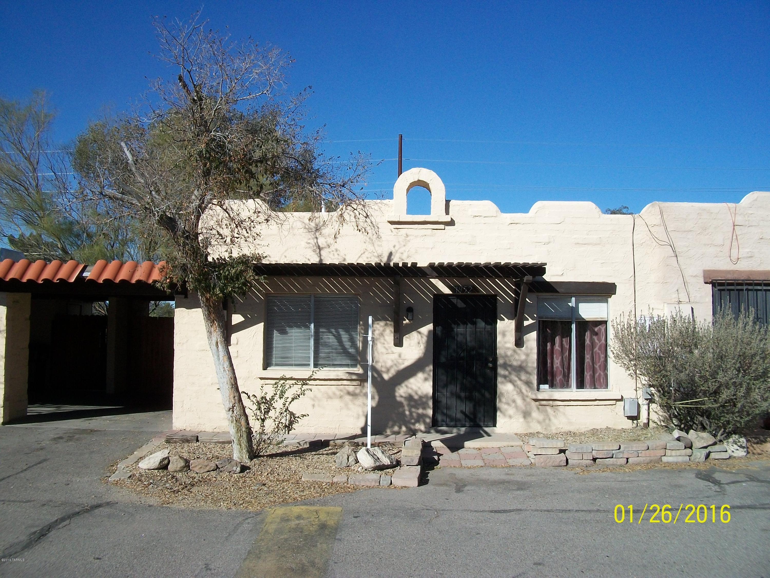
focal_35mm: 32
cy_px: 289
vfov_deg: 44.2
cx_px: 385
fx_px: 712
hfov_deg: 56.8
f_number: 5.5
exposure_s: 1/500
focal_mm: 5.7
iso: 80
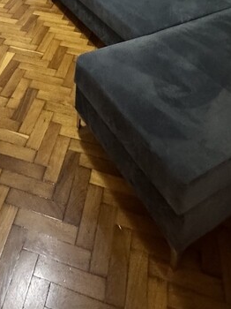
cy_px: -86
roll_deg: -1.2
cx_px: 57
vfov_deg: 34.0
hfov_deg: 34.4
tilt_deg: -13.7
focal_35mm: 41
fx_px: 365
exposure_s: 1/33
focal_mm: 2.22
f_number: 2.2
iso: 1000
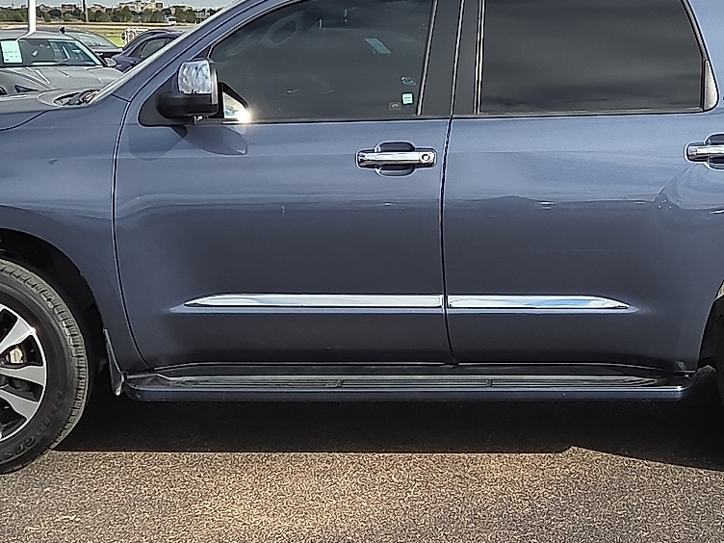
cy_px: 213
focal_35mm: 83
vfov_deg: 17.8
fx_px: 1736
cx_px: 464
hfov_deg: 23.5
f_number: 1.8
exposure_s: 1/1667
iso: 25
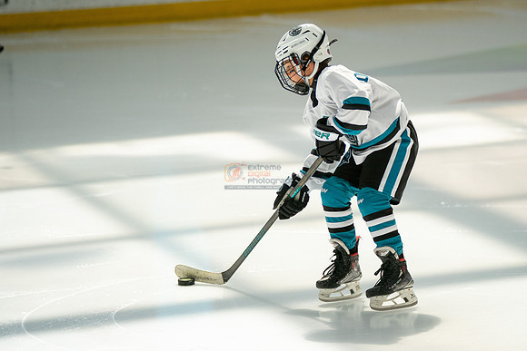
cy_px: 130
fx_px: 3245
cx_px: 332
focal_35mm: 222
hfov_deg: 9.3
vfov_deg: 6.2
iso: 1600
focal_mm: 176
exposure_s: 1/6400
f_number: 2.8
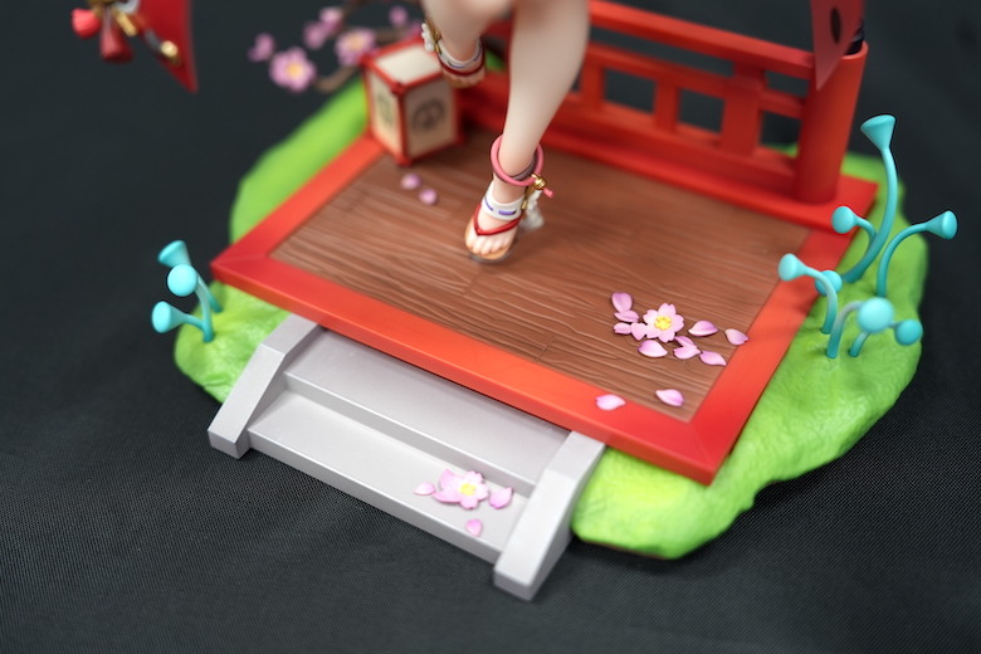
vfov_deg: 31.2
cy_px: 327
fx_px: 1172
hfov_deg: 45.4
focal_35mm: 43
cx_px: 490
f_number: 2.8
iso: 200
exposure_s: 1/40
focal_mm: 43
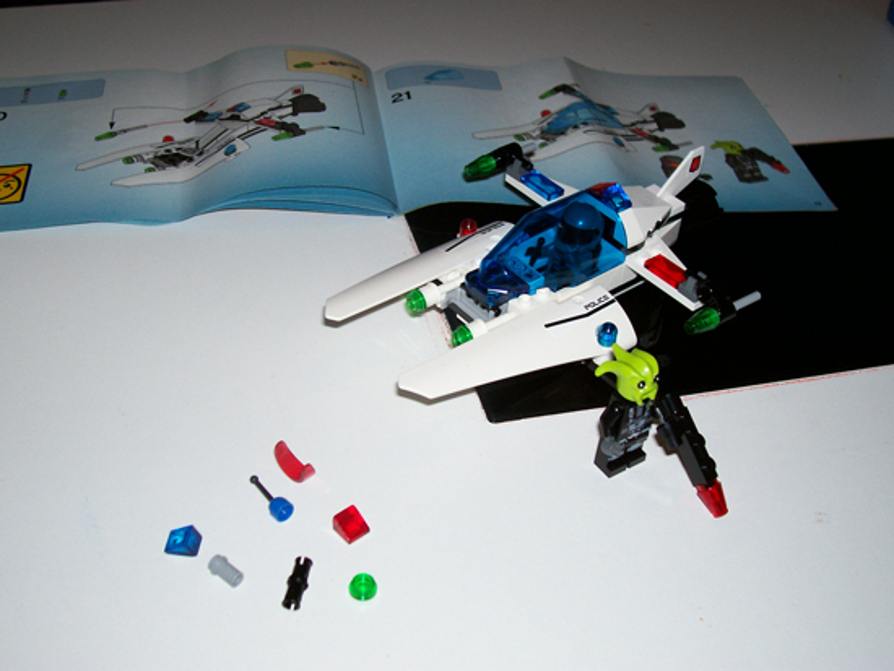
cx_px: 447
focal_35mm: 42
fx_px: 1085
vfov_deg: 34.4
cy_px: 336
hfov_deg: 44.8
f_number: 2.9
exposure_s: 1/68.5
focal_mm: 7
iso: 80
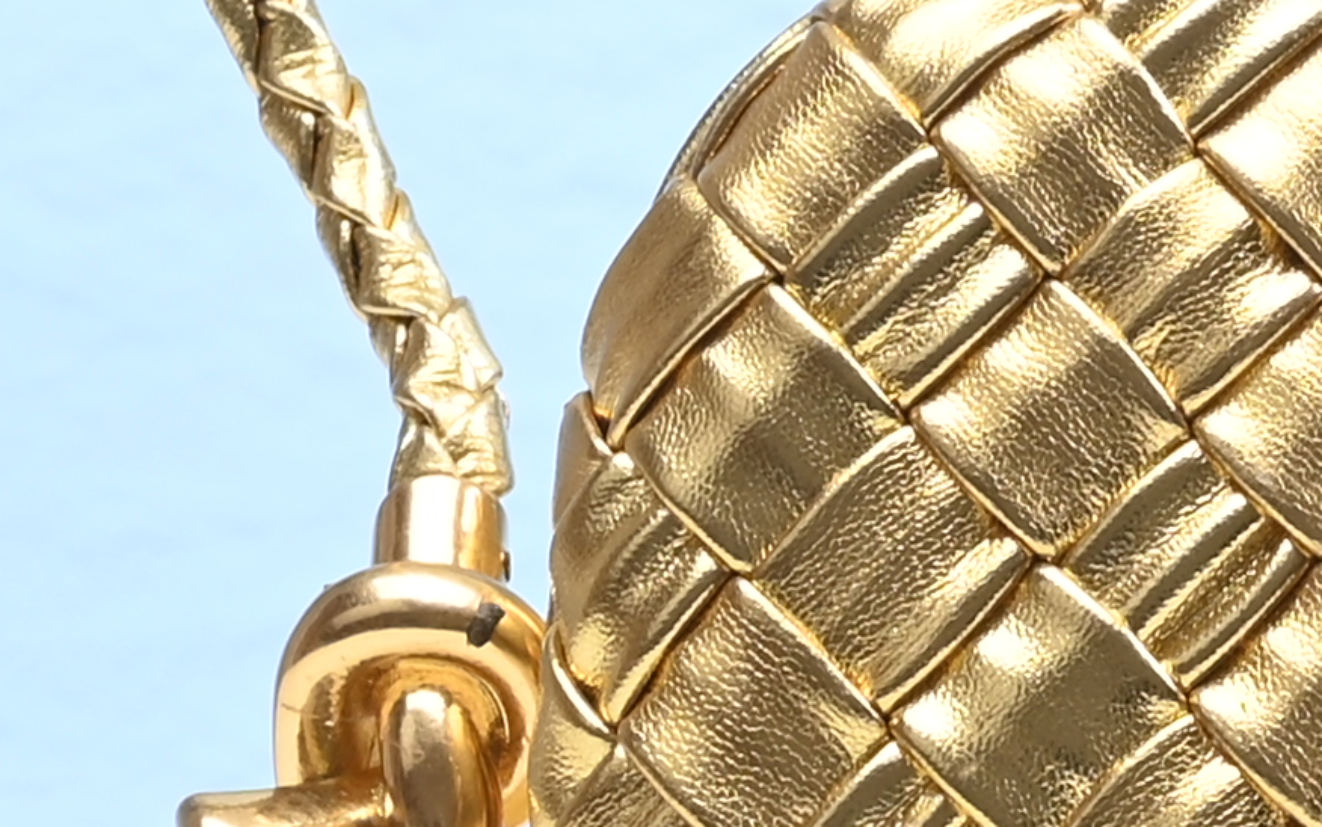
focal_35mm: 259
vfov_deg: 5.1
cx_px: 1669
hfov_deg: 8.0
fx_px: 9334
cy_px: -106
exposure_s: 1/2
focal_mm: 37
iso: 100
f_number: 16
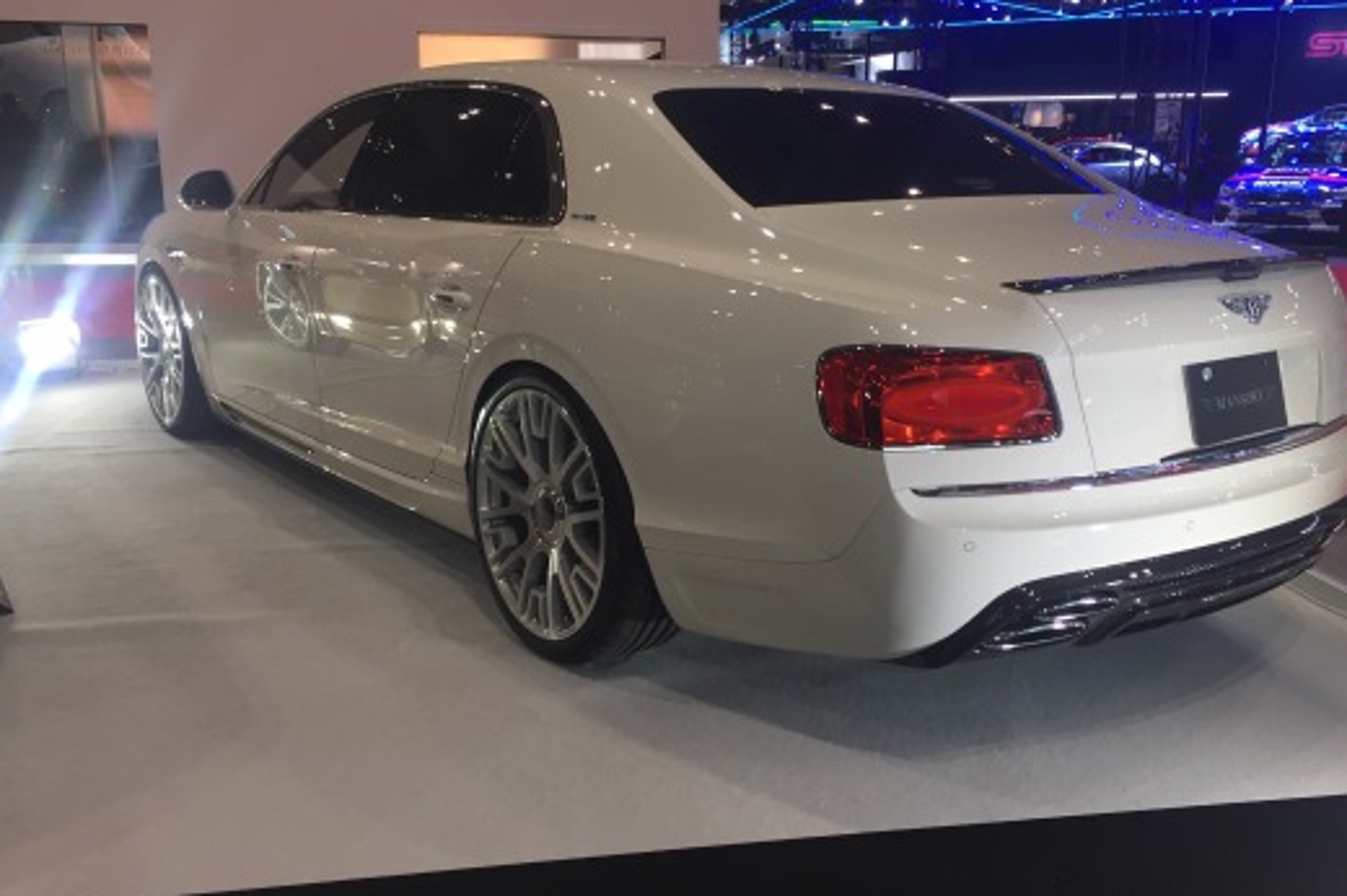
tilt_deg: -14.5
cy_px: 465
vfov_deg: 38.8
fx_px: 1271
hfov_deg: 55.7
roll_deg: -1.5
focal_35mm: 34
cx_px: 733
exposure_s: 1/40
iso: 32
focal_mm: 4.15
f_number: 2.2
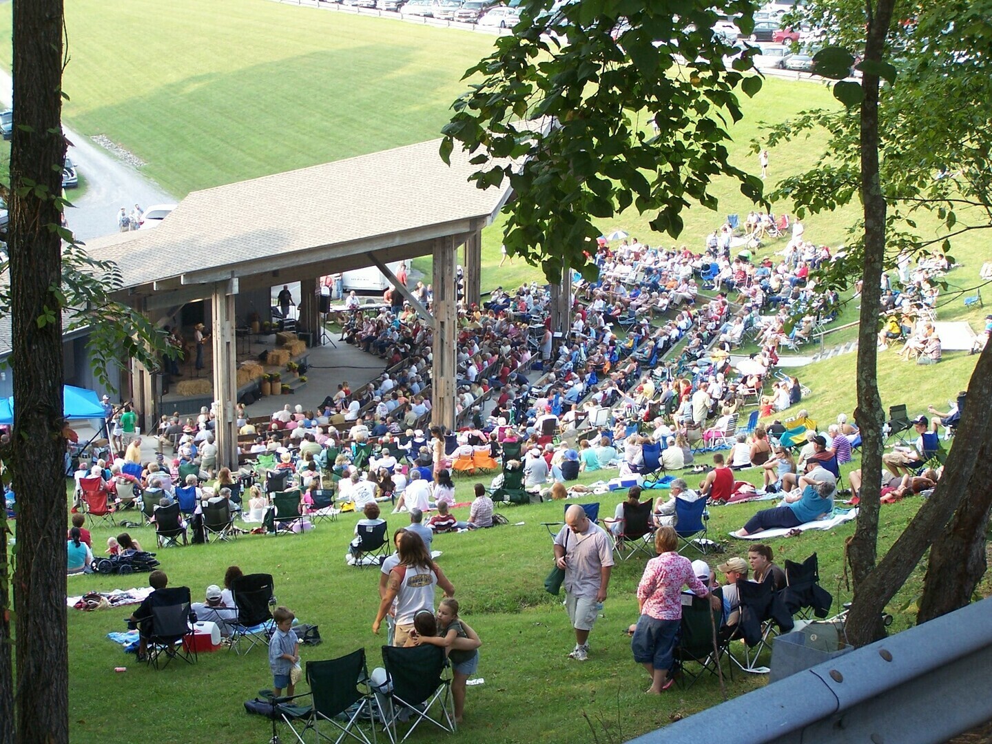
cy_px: 372
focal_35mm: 67
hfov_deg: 29.0
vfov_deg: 21.9
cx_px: 496
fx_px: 1920
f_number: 3.2
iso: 80
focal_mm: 11.1
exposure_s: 1/125
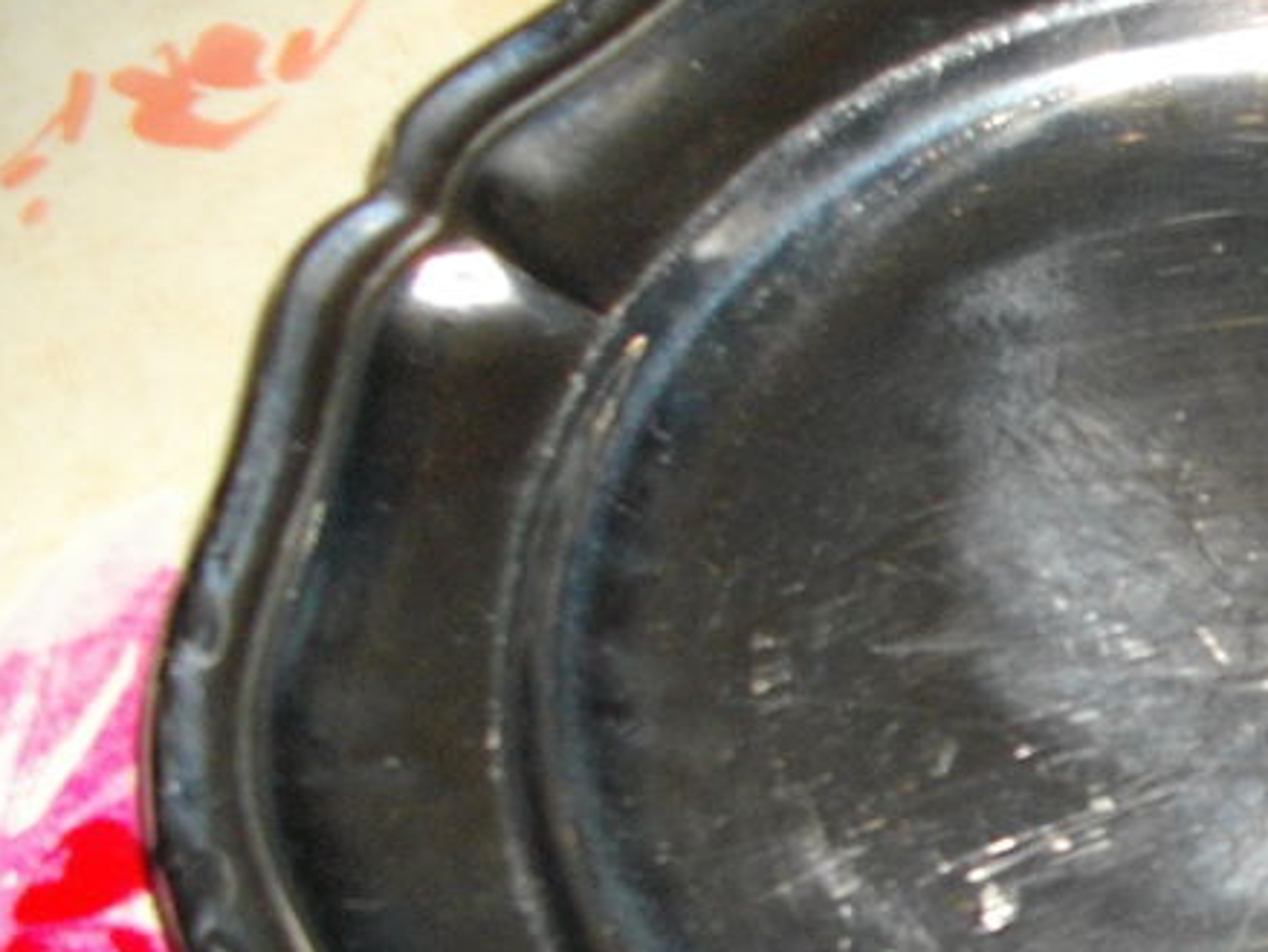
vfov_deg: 20.0
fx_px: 2675
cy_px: 747
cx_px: 1372
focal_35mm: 73
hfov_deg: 24.9
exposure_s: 1/50
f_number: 2.9
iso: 200
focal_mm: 5.7
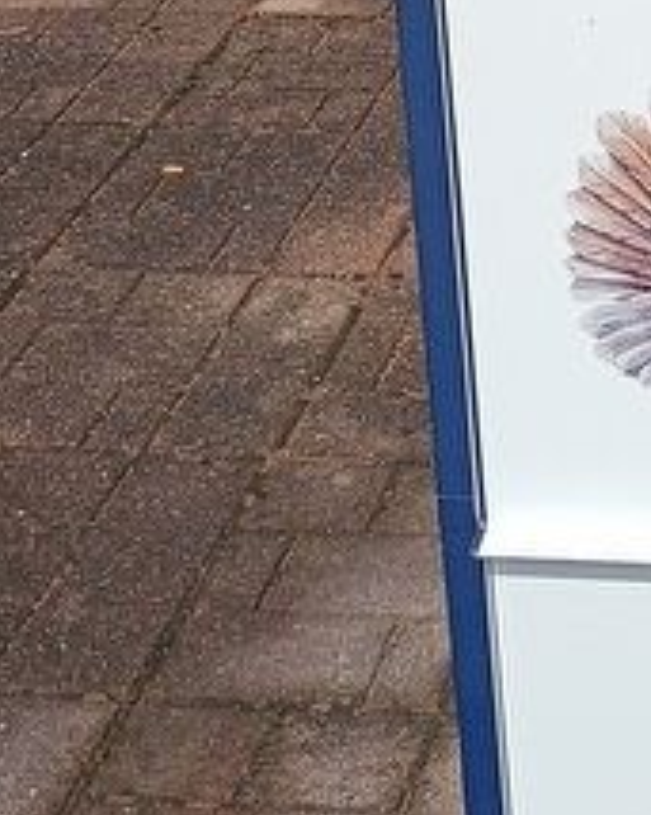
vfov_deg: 17.7
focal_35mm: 106
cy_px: -15
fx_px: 2555
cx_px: 826
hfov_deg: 14.0
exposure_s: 1/2451
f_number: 1.8
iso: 106
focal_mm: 4.27
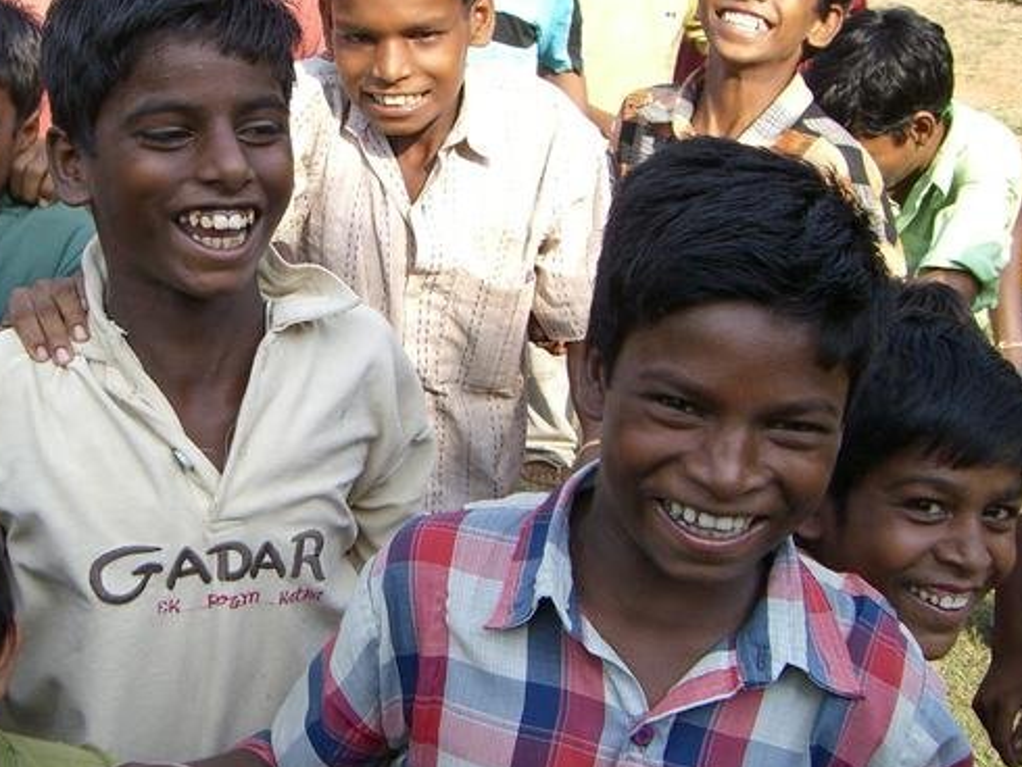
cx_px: 269
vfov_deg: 23.7
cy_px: 336
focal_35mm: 62
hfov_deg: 30.7
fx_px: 1831
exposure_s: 1/800
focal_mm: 6.2
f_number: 2.7
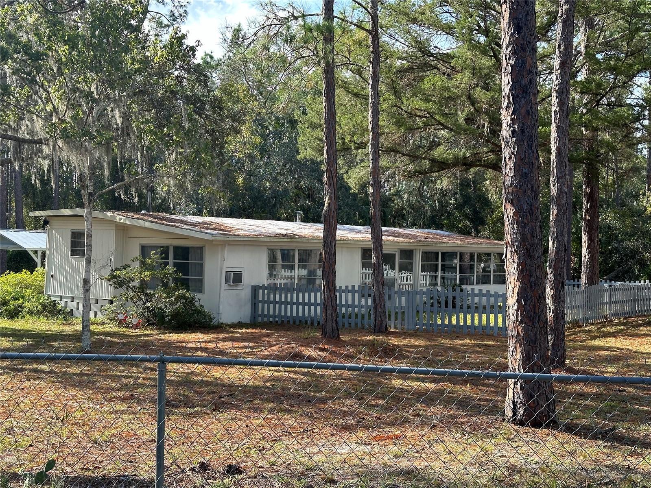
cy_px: 244
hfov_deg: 39.7
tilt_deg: +0.0
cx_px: 326
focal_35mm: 48
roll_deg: -1.5
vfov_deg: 30.3
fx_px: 903
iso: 64
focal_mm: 6.86
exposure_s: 1/843
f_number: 1.78
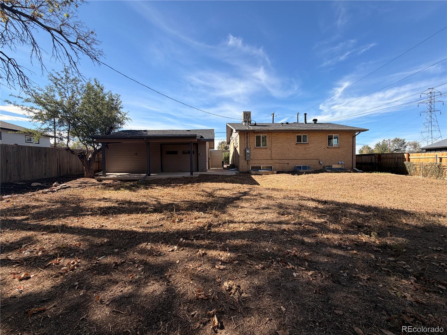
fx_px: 181
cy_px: 168
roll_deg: +0.3
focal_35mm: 14
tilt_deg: -1.0
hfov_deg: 102.1
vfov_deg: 85.7
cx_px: 224
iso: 32
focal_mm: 2.22
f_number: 2.2
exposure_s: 1/770
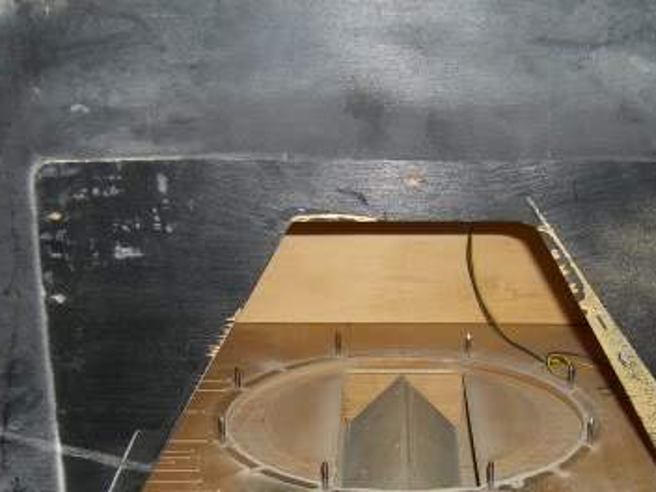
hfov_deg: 28.1
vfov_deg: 21.0
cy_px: 403
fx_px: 1308
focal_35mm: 69
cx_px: 399
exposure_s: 1/60
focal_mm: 7.9
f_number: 2.8
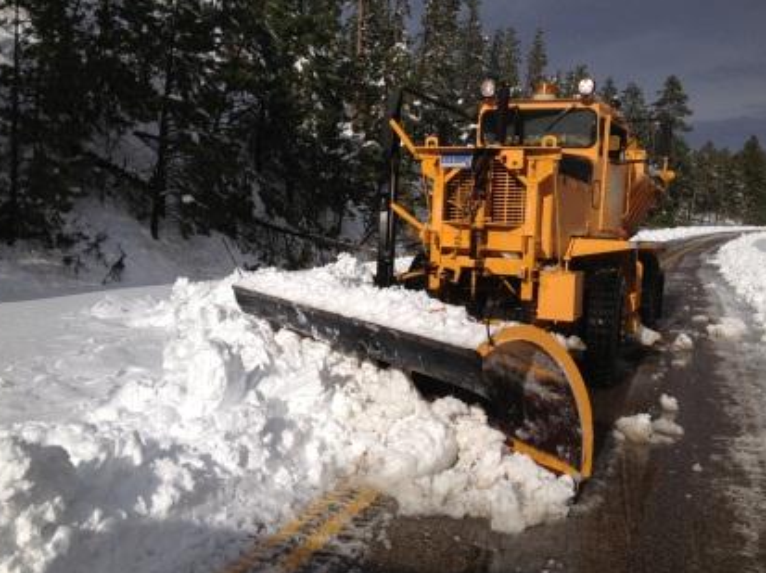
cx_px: 388
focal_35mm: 38
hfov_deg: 49.0
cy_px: 267
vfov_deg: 37.6
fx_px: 840
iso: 50
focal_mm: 4.28
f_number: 2.4
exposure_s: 1/6135
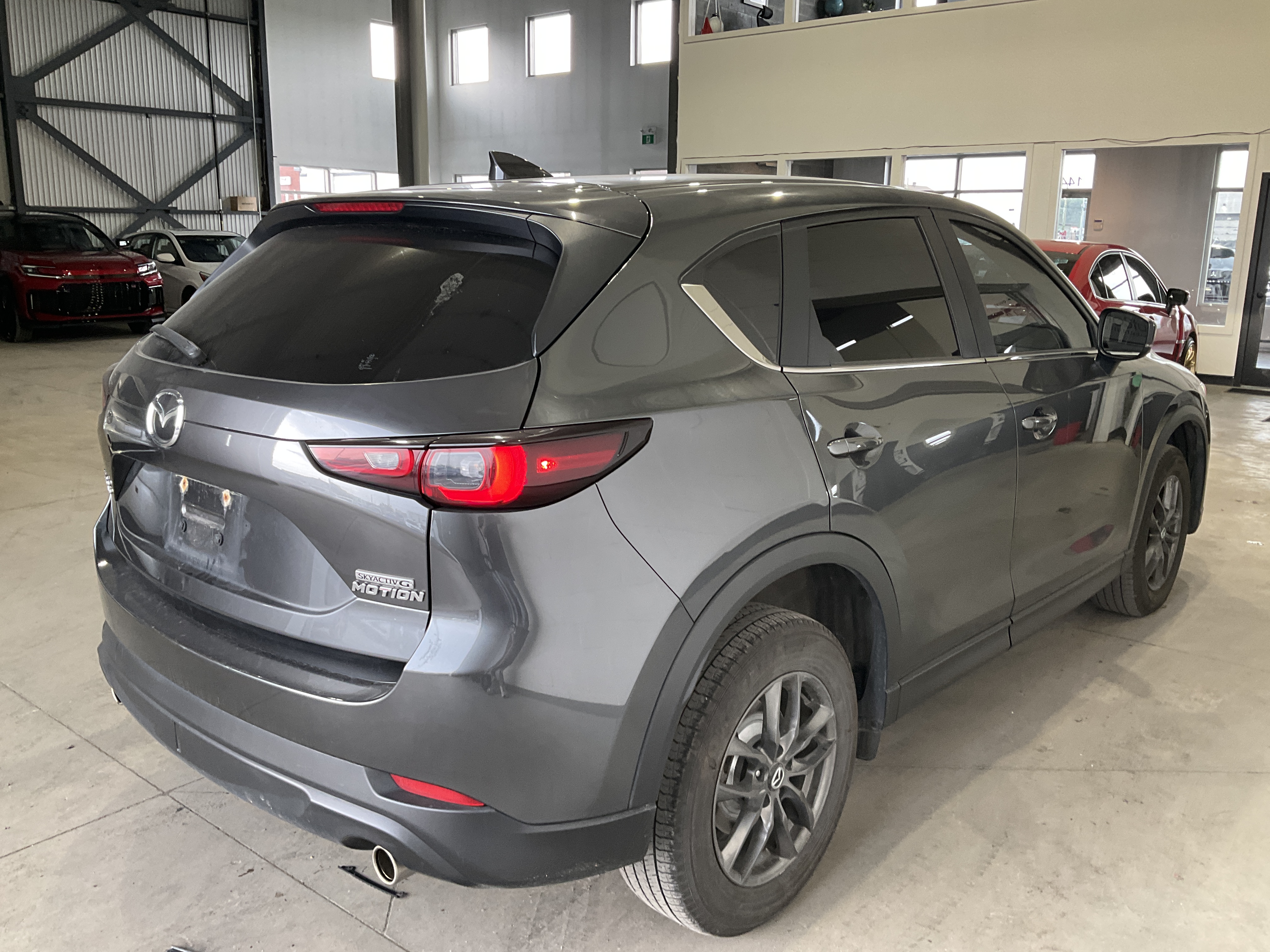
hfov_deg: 61.7
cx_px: 635
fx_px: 1064
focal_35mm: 29
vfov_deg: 48.2
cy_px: 476
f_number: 1.8
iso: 64
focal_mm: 3
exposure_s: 1/82
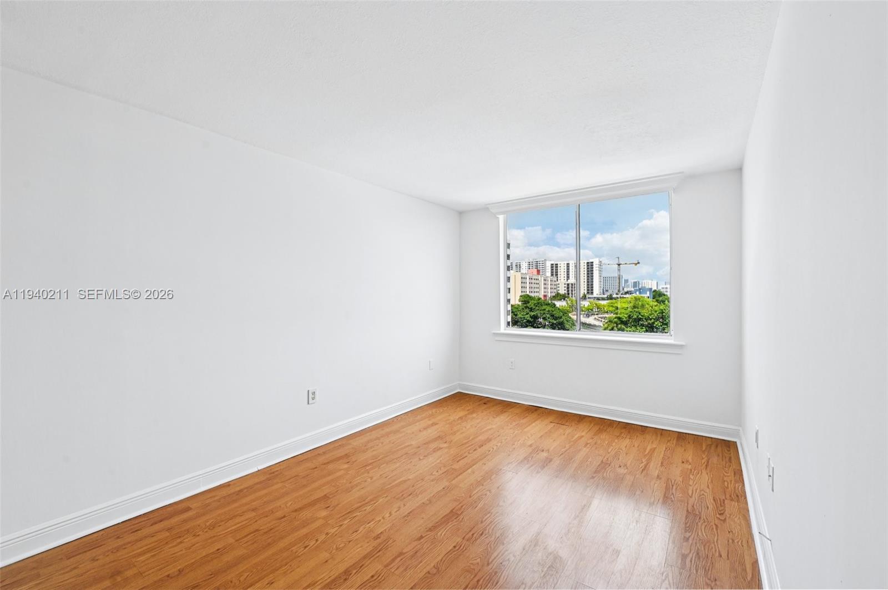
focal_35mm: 15
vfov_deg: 77.2
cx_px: 444
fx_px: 370
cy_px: 295
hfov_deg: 100.5
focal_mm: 15
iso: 100
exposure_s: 1/80
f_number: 8
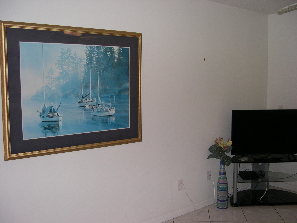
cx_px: 148
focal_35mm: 38
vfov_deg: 37.7
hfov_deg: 49.0
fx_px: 326
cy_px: 112
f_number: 2.8
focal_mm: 8
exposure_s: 1/60
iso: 100
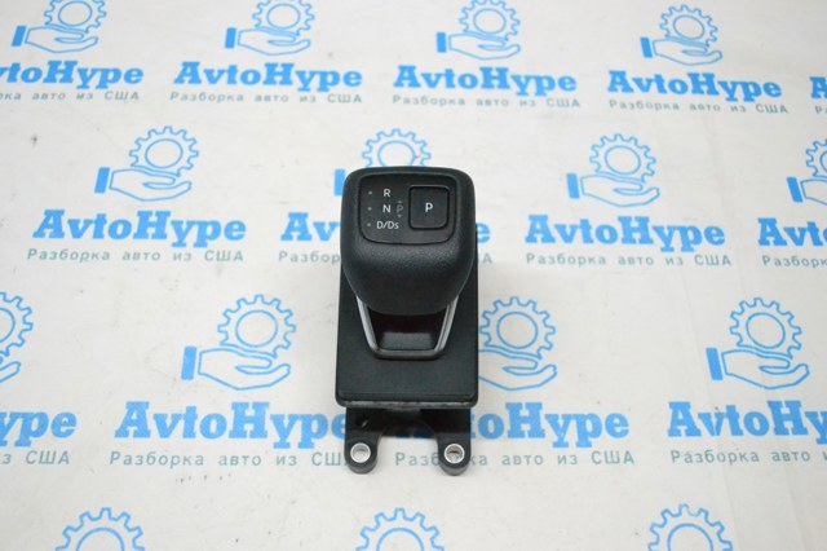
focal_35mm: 36
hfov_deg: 53.2
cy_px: 276
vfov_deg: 36.8
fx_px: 827
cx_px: 414
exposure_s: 1/1600
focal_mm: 24
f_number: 4
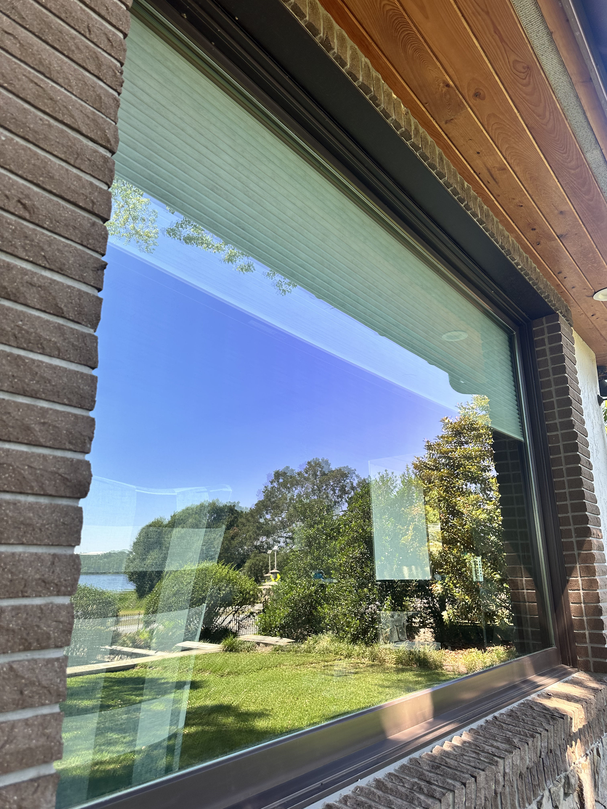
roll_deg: -0.3
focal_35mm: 24
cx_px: 304
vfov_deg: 71.6
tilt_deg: +17.0
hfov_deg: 56.8
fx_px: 561
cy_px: 404
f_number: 1.78
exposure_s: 1/406
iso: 80
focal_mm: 6.86
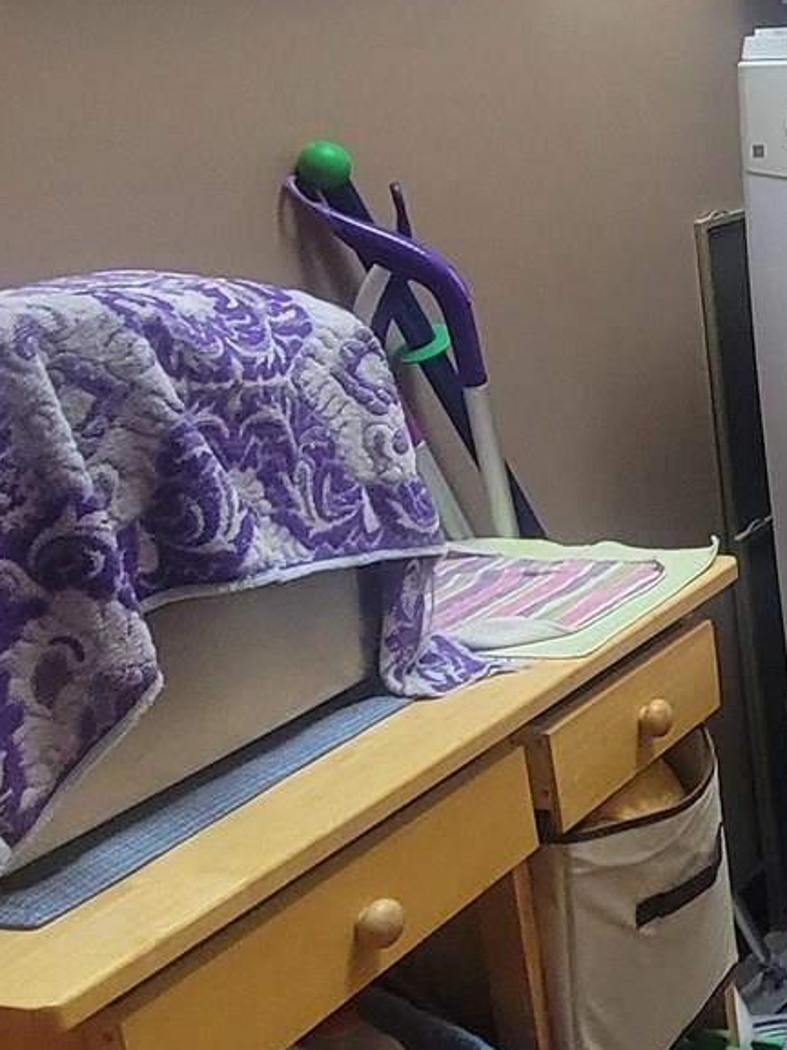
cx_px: 1190
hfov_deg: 22.7
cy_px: 472
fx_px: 1576
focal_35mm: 52
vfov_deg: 36.8
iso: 320
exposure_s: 1/30
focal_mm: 2.2
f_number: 2.2
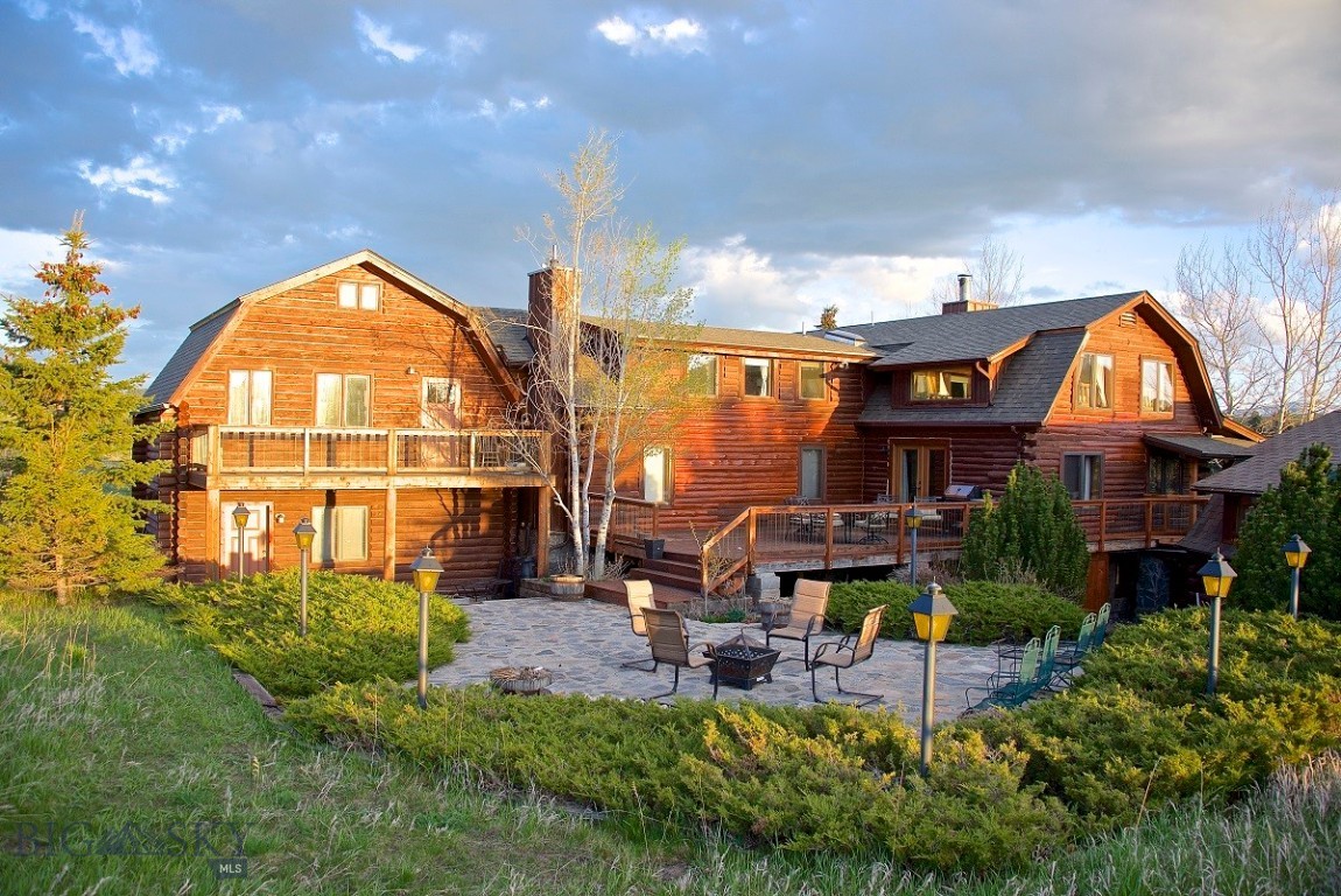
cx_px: 670
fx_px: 1043
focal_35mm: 28
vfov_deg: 46.5
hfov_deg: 65.4
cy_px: 448
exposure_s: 1/125
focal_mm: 28
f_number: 5.6
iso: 250
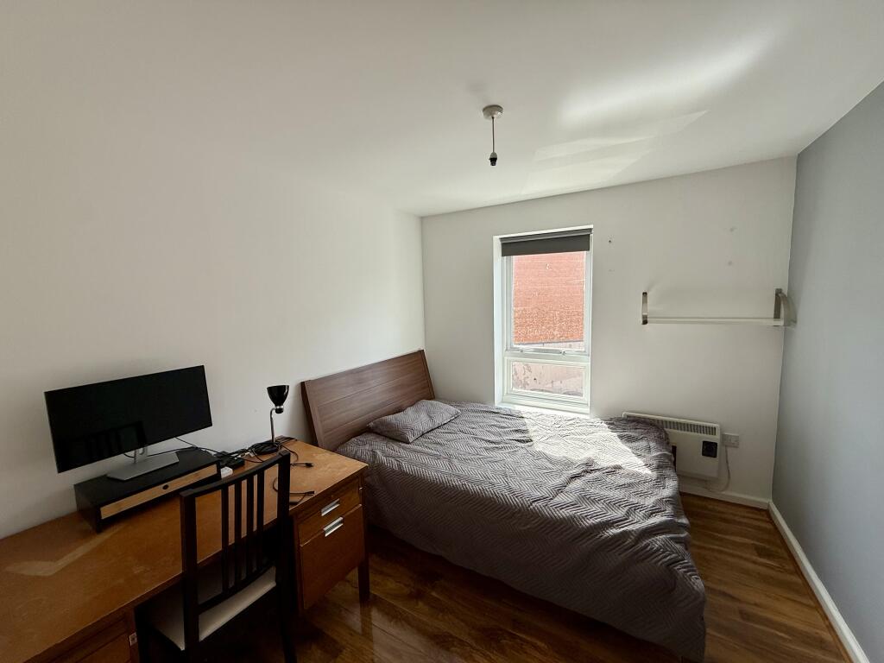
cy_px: 332
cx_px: 442
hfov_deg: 102.1
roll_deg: +1.8
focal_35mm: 14
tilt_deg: -6.2
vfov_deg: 85.7
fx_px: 358
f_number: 2.2
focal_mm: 2.22
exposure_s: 1/209
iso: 50
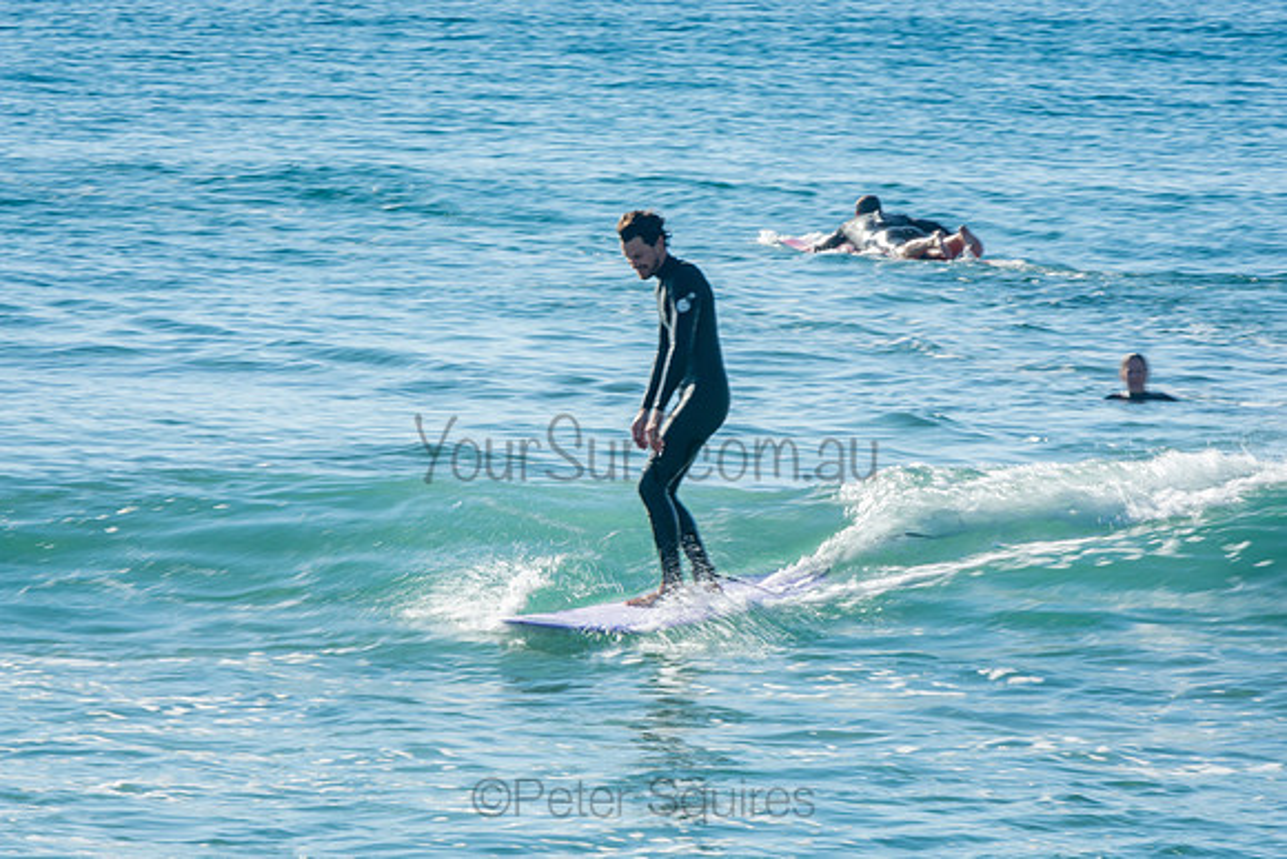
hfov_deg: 4.4
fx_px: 16627
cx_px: 644
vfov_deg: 3.0
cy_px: 430
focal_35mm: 465
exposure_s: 1/30
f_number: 25
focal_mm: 310
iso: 100
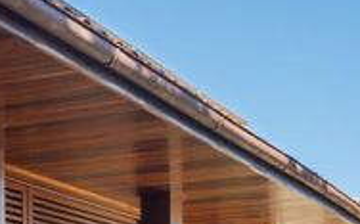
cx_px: 102
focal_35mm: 91
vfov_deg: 13.6
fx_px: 892
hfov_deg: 22.7
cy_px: 312
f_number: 8
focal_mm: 26
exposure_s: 1/30
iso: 320
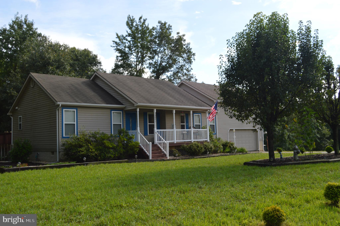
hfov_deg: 55.2
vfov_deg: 38.3
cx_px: 170
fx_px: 325
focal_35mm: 34
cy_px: 113
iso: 100
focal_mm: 23
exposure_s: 1/200
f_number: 6.3
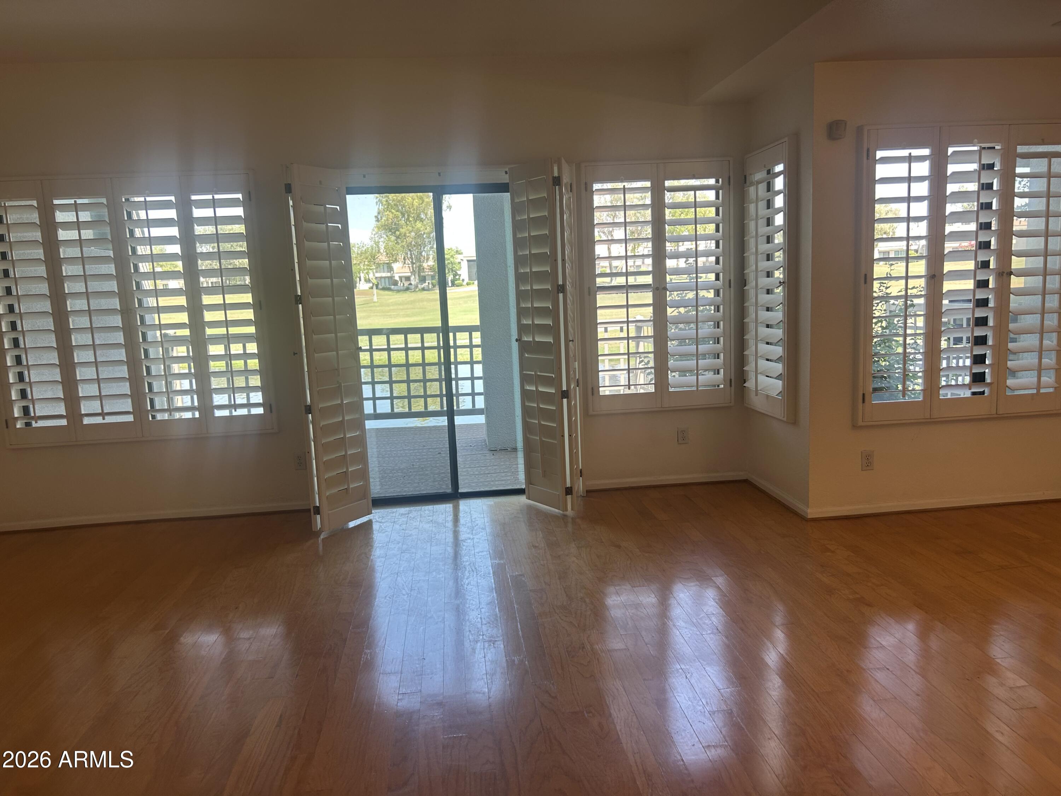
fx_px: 797
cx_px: 530
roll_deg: +2.6
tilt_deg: -9.5
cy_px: 398
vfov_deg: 53.1
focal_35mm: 26
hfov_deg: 67.3
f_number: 1.5
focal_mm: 5.7
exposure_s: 1/133
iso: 40
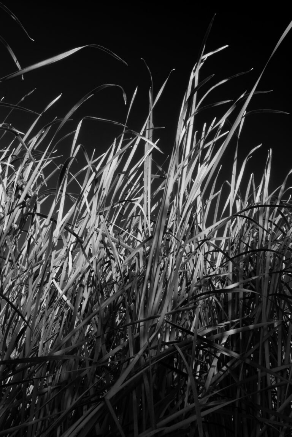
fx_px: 473
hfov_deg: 34.3
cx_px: 146
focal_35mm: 39
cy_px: 218
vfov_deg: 49.5
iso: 100
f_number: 22
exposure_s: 1/3
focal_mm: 26
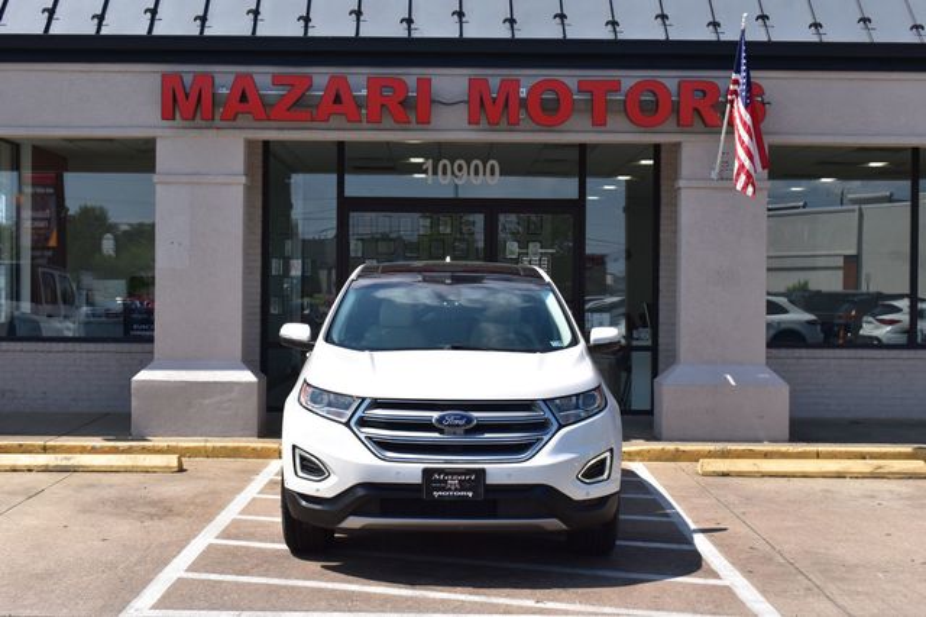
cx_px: 463
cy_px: 308
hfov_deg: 36.9
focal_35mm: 54
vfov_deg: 25.0
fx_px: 1388
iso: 360
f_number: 11
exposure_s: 1/500
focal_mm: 36
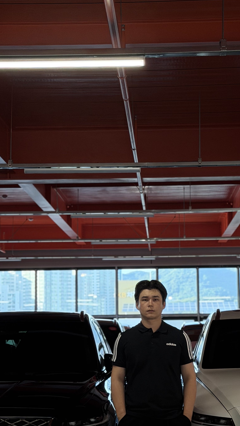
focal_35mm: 77
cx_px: 144
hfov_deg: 15.7
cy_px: 241
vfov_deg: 27.5
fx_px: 871
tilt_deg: +5.5
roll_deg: -0.1
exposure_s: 1/187
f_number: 1.78
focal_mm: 6.76
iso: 80
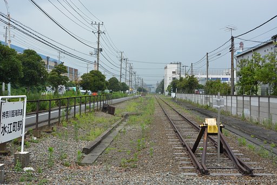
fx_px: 323
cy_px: 92
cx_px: 138
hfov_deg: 46.4
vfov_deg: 31.9
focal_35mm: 42
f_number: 8
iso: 140
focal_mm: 28
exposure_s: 1/250
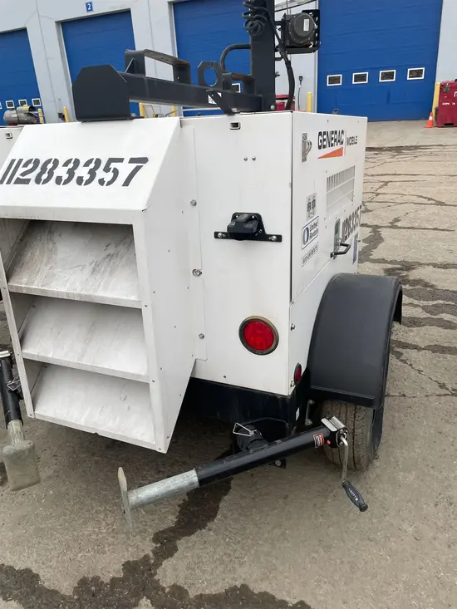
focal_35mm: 26
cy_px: 304
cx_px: 228
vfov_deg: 67.3
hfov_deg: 53.1
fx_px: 458
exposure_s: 1/333
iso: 32
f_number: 1.6
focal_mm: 4.2
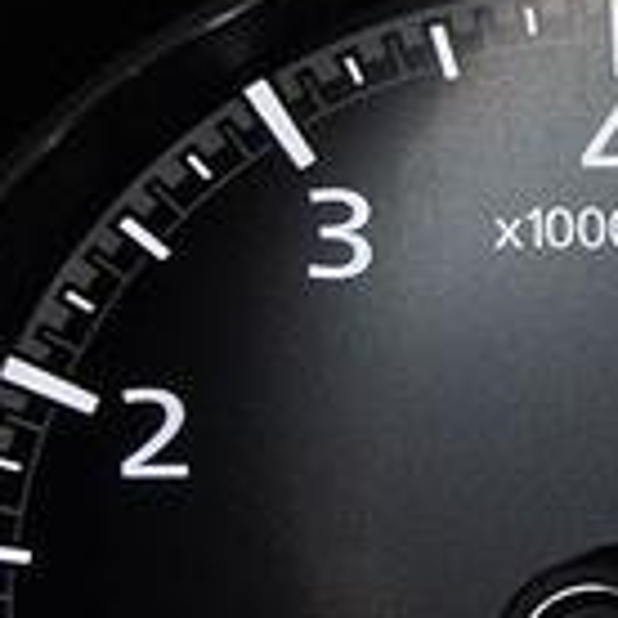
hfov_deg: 6.4
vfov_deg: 8.1
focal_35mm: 217
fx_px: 4383
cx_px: 2521
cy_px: 296
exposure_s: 1/40
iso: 1000
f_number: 3.5
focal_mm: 24
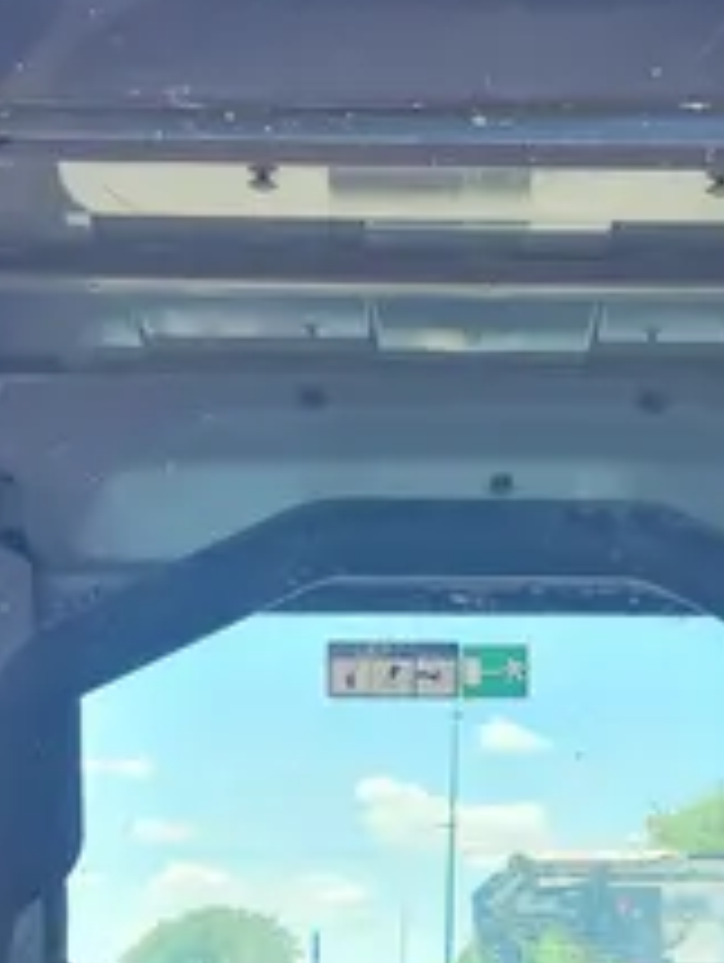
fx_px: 2477
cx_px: 513
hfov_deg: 16.6
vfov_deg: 20.8
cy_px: 1096
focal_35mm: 89
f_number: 1.8
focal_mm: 5.4
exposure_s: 1/377
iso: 40
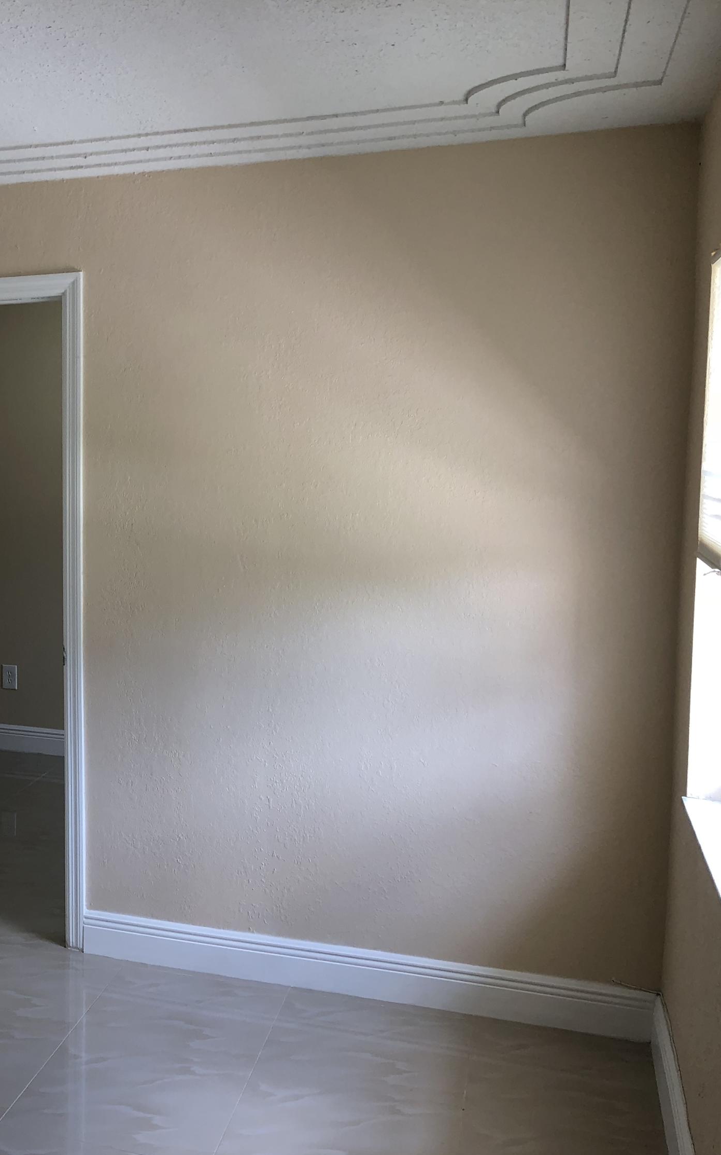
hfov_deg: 29.6
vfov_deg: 49.3
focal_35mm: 40
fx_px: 1258
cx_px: -19
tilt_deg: -7.8
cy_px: 583
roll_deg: +0.0
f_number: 1.8
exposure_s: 1/120
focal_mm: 3.99
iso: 50
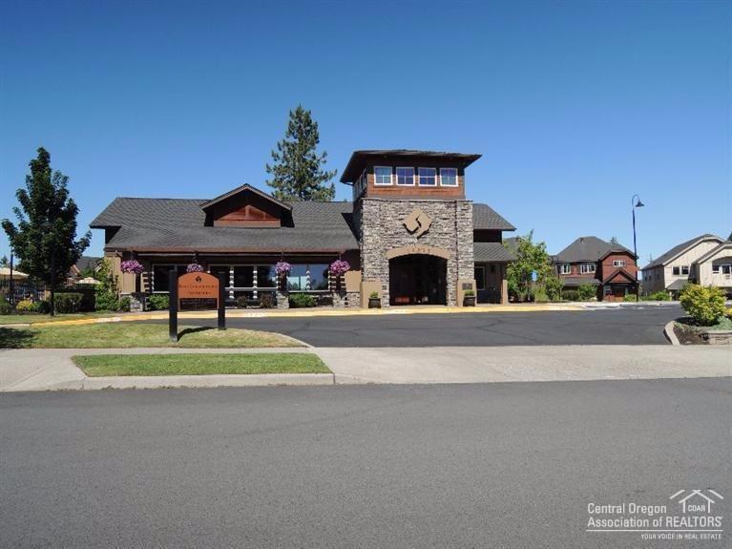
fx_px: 507
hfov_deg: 71.6
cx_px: 366
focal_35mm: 24
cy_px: 274
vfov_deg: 56.8
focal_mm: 4.3
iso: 100
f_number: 2.8
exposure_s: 1/1250
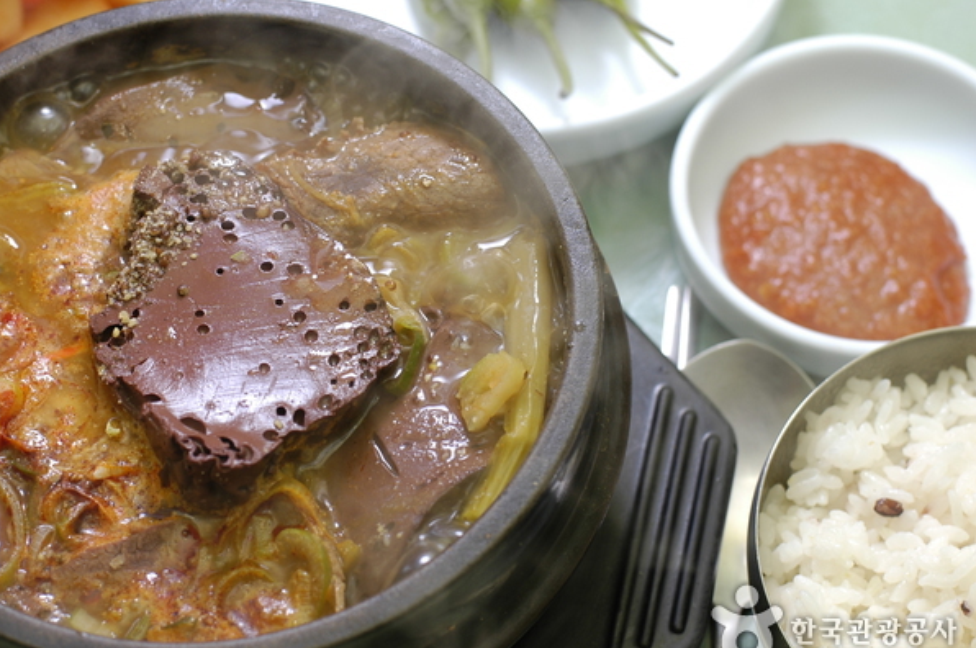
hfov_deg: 23.1
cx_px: 409
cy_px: 310
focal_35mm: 88
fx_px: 2383
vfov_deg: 15.5
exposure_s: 1/100
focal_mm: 50
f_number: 4.5
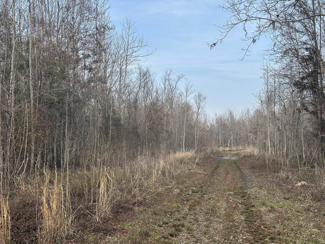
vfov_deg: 30.3
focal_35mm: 48
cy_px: 122
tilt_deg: +2.1
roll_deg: +0.5
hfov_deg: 39.7
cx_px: 162
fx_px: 451
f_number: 1.78
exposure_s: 1/2597
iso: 64
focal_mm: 6.86
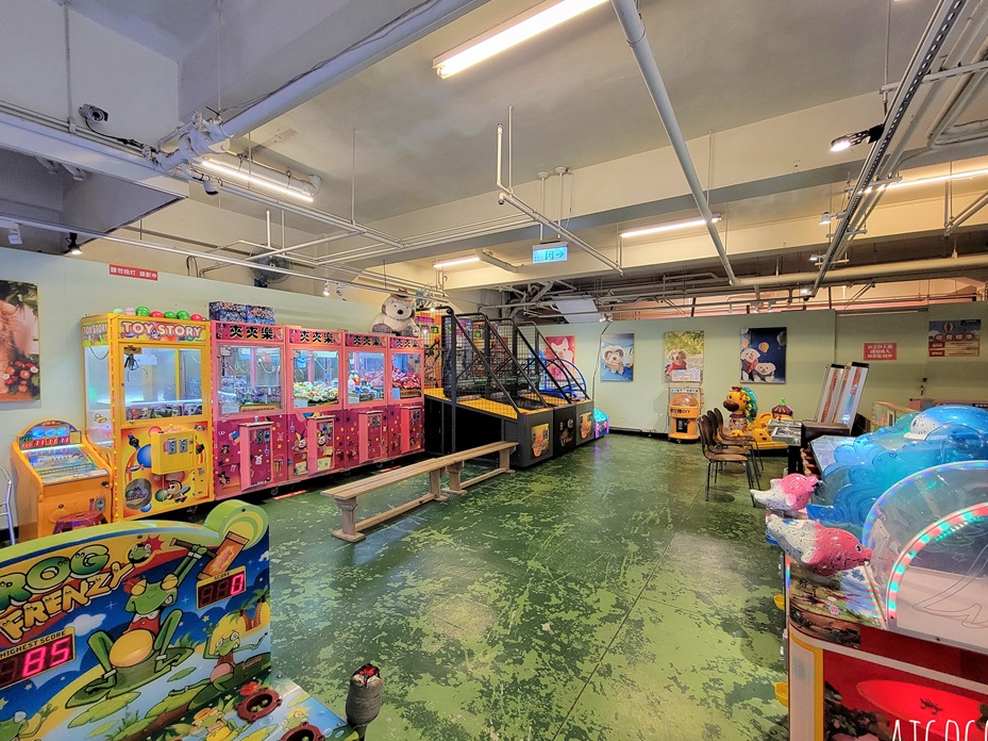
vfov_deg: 85.6
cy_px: 378
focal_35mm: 14
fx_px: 399
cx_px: 479
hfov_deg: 102.1
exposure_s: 1/60
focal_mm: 2.2
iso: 320
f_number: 2.2
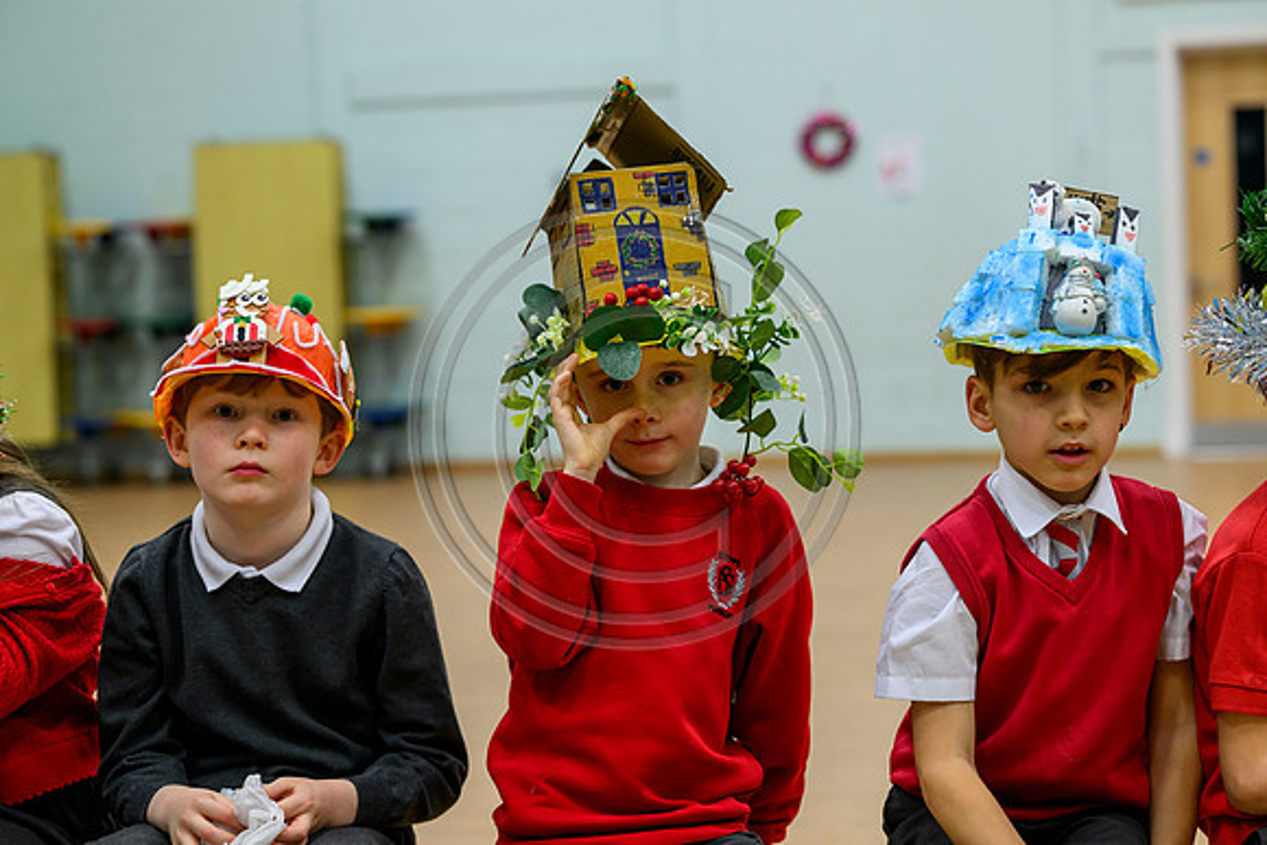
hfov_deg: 23.6
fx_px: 3027
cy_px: 422
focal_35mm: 86
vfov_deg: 15.9
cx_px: 634
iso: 2000
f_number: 4
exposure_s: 1/200
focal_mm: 86
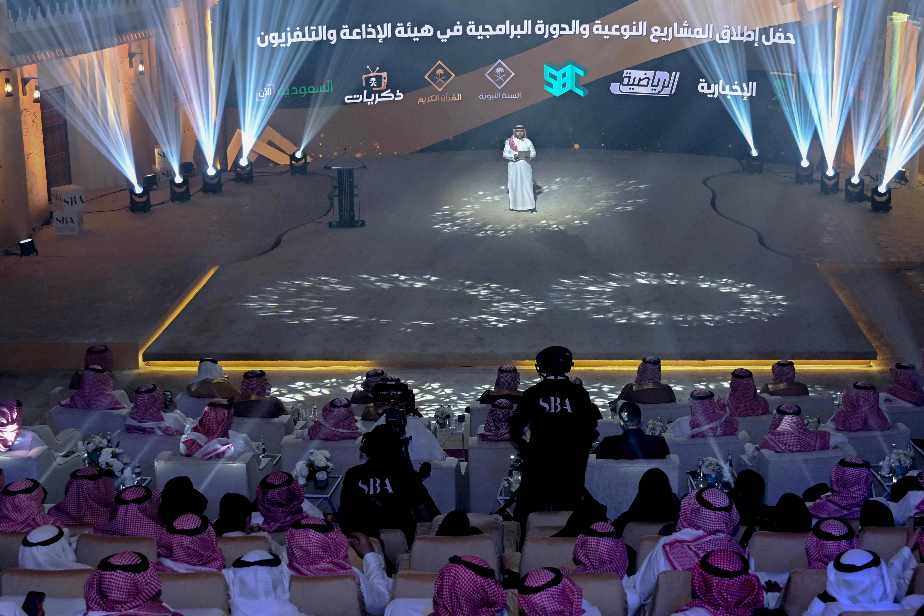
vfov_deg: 34.2
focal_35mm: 39
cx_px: 462
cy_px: 308
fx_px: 1001
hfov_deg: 49.6
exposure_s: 1/200
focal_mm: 26.5
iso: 1000
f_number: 2.8
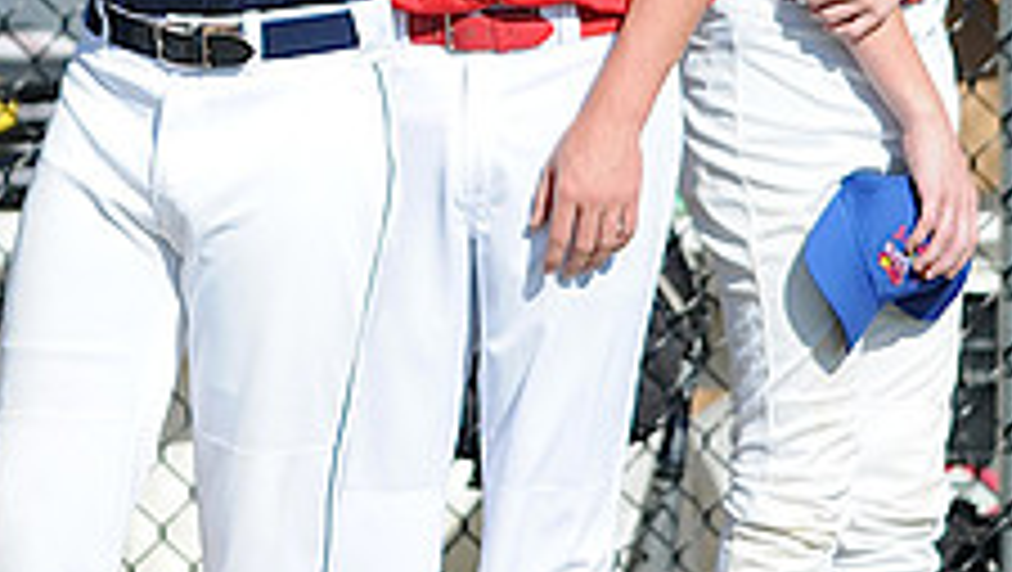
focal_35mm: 1213
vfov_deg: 1.0
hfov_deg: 1.8
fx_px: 32577
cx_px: 247
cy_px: -263
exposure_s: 1/1600
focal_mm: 300
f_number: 4
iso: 200
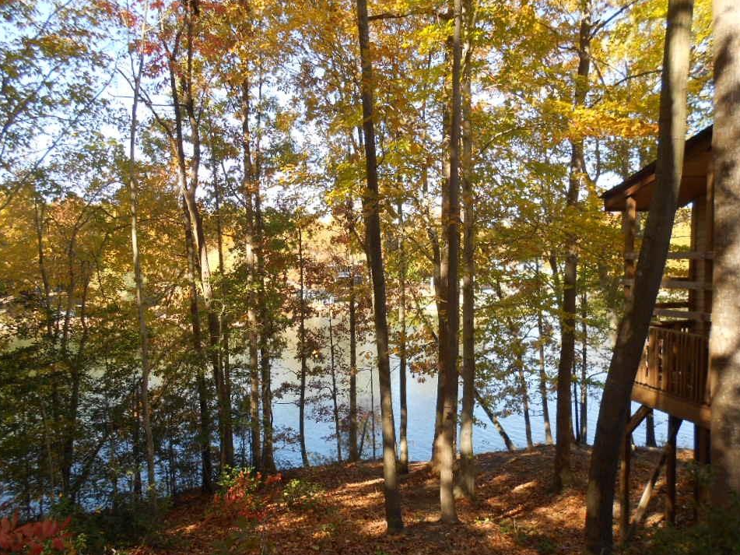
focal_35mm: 28
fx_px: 598
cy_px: 285
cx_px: 363
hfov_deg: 63.4
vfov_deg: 49.7
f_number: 3.2
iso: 80
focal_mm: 4.6
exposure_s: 1/160
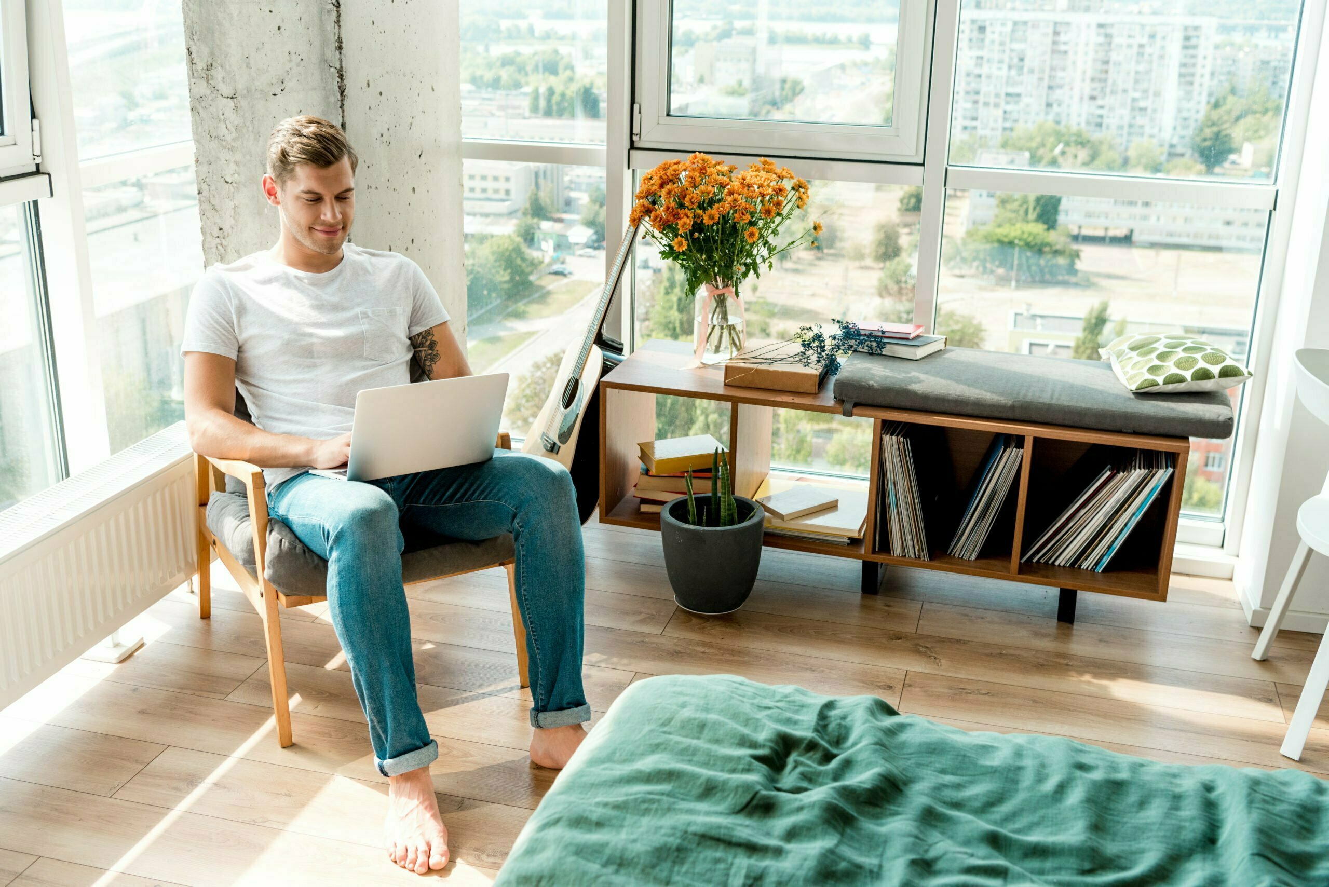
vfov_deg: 35.1
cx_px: 664
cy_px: 444
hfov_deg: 50.7
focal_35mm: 38
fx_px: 1403
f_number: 5
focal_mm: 38
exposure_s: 1/400
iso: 400
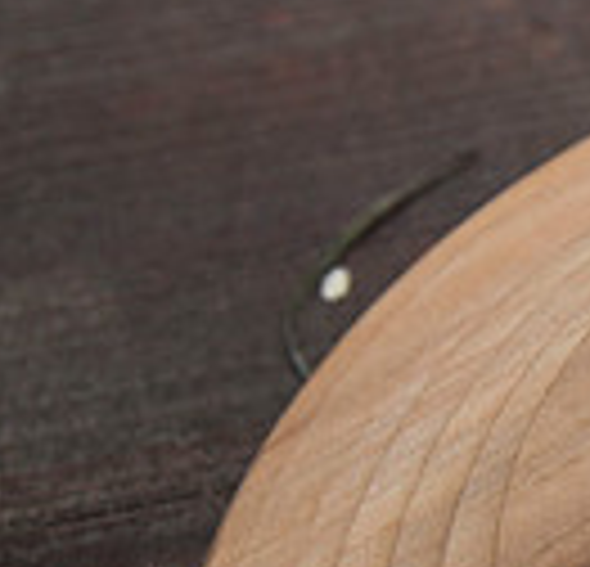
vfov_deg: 11.8
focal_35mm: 143
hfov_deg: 10.8
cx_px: 1358
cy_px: 567
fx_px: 2705
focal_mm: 32
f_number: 6.3
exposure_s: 1/320
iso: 250
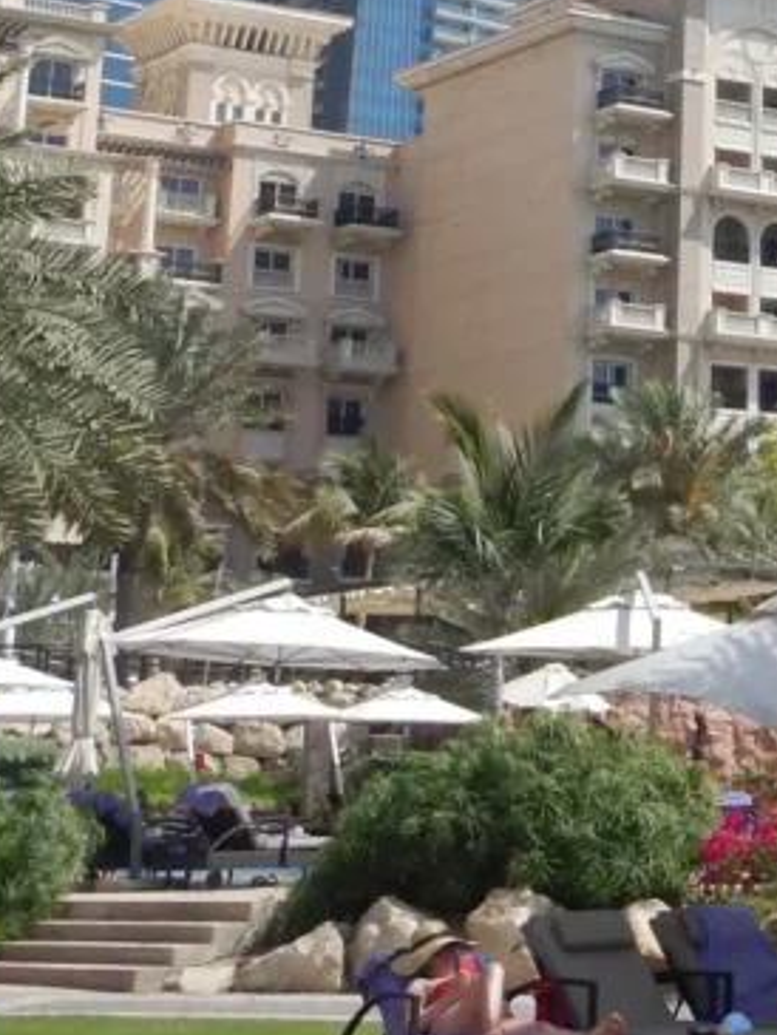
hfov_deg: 15.2
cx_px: 1055
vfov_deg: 20.4
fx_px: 2752
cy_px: -68
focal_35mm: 92
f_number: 3.9
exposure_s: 1/1250
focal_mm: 5
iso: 125
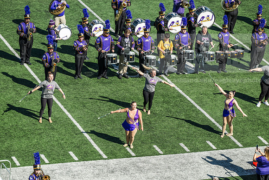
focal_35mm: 160
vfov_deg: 8.6
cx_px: 134
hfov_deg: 12.8
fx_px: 1196
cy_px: 90
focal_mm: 160
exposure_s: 1/800
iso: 100
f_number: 4
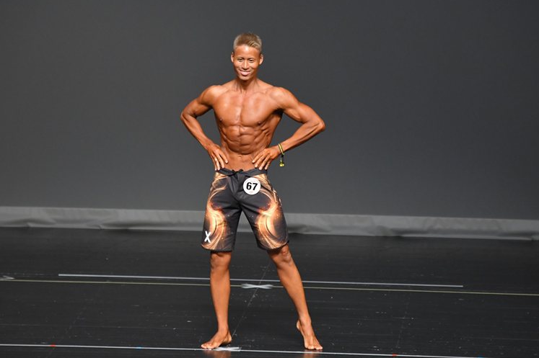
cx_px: 268
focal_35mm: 327
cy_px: 179
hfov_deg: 6.3
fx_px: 4893
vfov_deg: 4.2
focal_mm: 210
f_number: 5.6
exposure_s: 1/400
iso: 2500
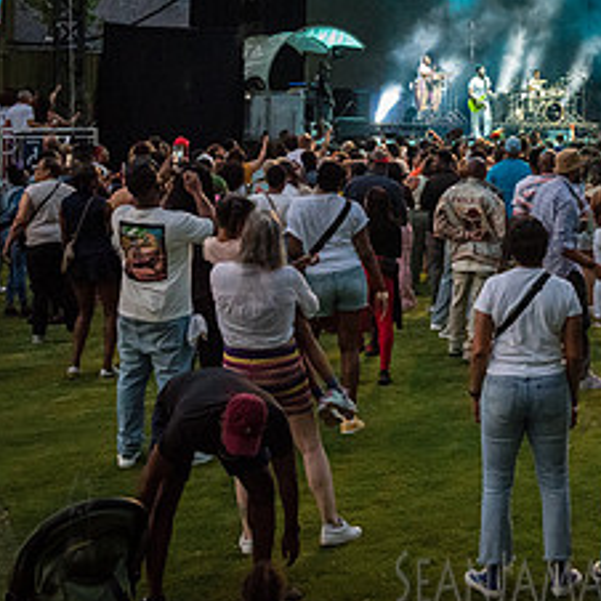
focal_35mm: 70
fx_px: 1375
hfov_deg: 23.7
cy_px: 129
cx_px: 592
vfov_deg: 24.3
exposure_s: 1/250
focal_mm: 32
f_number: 4.5
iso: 6400
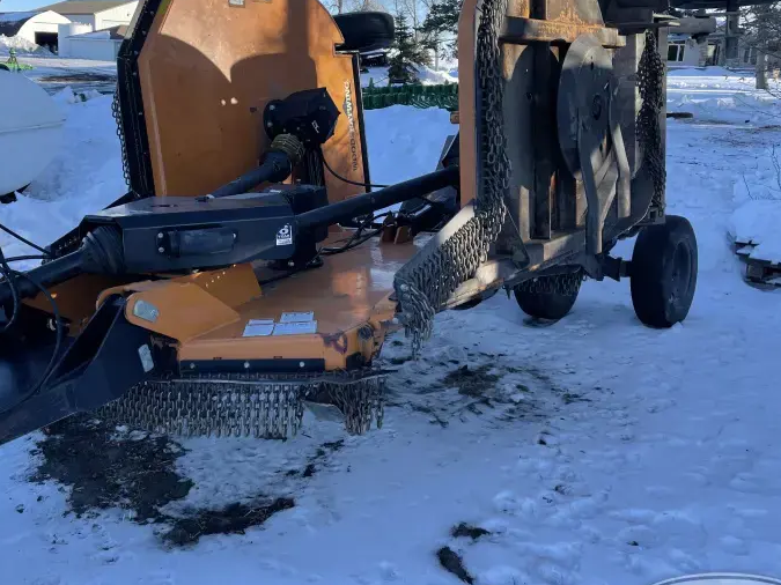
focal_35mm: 37
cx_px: 282
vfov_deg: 38.5
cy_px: 236
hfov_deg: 49.5
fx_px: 835
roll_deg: -1.6
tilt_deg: -9.3
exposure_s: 1/1130
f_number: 1.6
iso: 32
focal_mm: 5.1
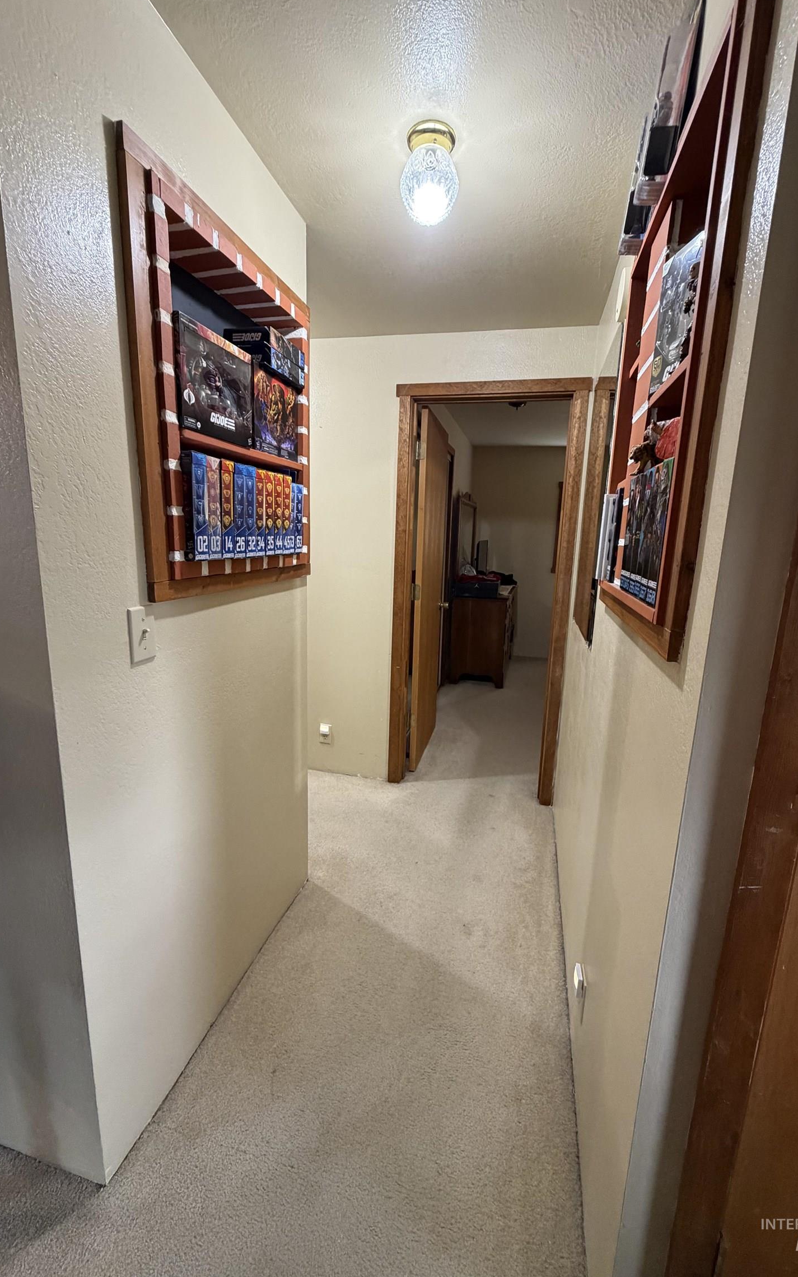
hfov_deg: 74.8
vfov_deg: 101.5
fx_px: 522
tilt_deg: -10.1
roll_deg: -1.4
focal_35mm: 15
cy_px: 637
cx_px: 407
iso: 320
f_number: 2.2
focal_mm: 2.22
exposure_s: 1/60
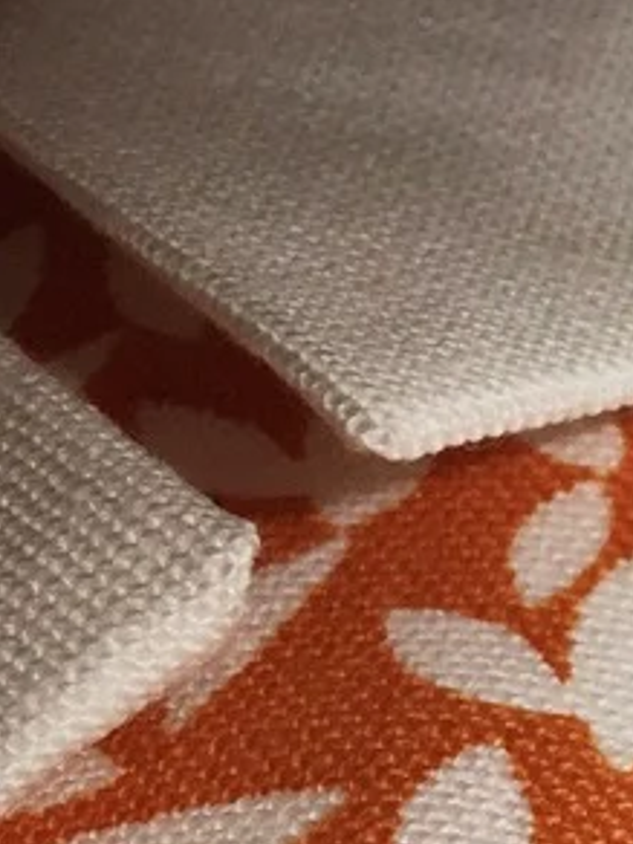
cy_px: 1072
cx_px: 1623
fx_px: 3633
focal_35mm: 149
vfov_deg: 12.8
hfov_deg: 8.8
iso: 40
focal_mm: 4.2
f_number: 2.2
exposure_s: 1/100
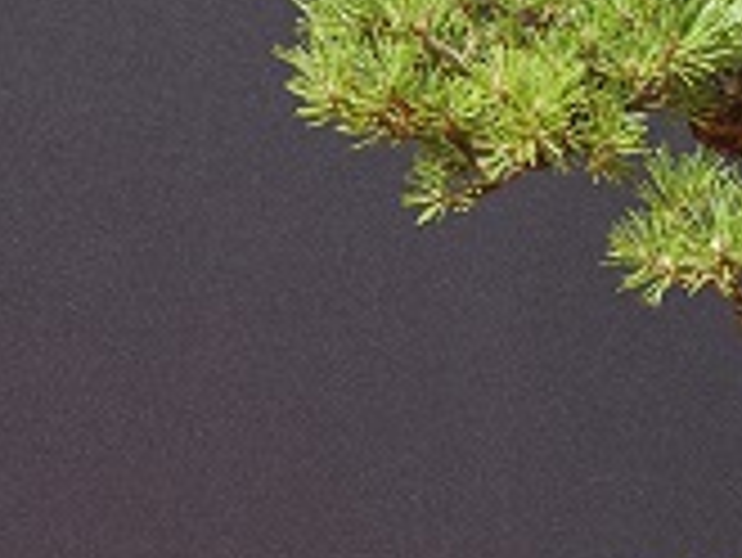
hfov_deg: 8.4
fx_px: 5057
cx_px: 661
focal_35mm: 236
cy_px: 504
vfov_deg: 6.3
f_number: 11
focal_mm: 45
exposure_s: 1
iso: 400
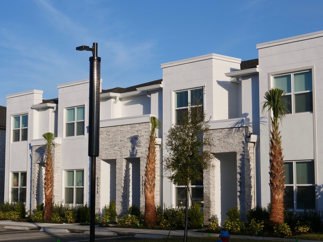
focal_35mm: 68
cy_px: 121
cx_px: 162
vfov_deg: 21.6
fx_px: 635
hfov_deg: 28.6
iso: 200
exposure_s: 1/640
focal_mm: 34
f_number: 9
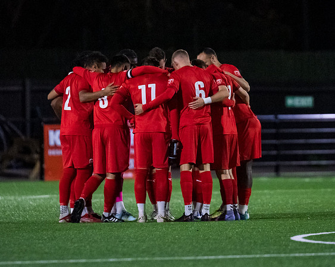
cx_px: 195
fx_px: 6068
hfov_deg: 3.2
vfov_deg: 2.5
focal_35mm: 612
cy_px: 117
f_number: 2.8
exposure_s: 1/1000
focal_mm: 300
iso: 5000
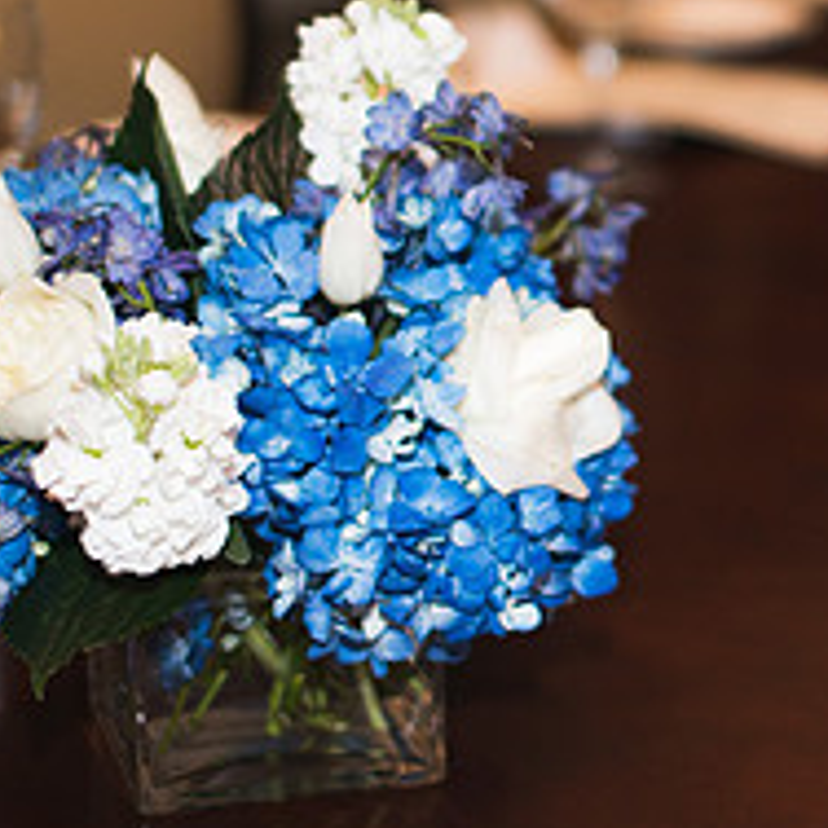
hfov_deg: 11.4
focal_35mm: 150
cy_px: 319
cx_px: 1052
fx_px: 4059
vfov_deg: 11.6
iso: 400
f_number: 1.4
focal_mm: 50
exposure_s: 1/250
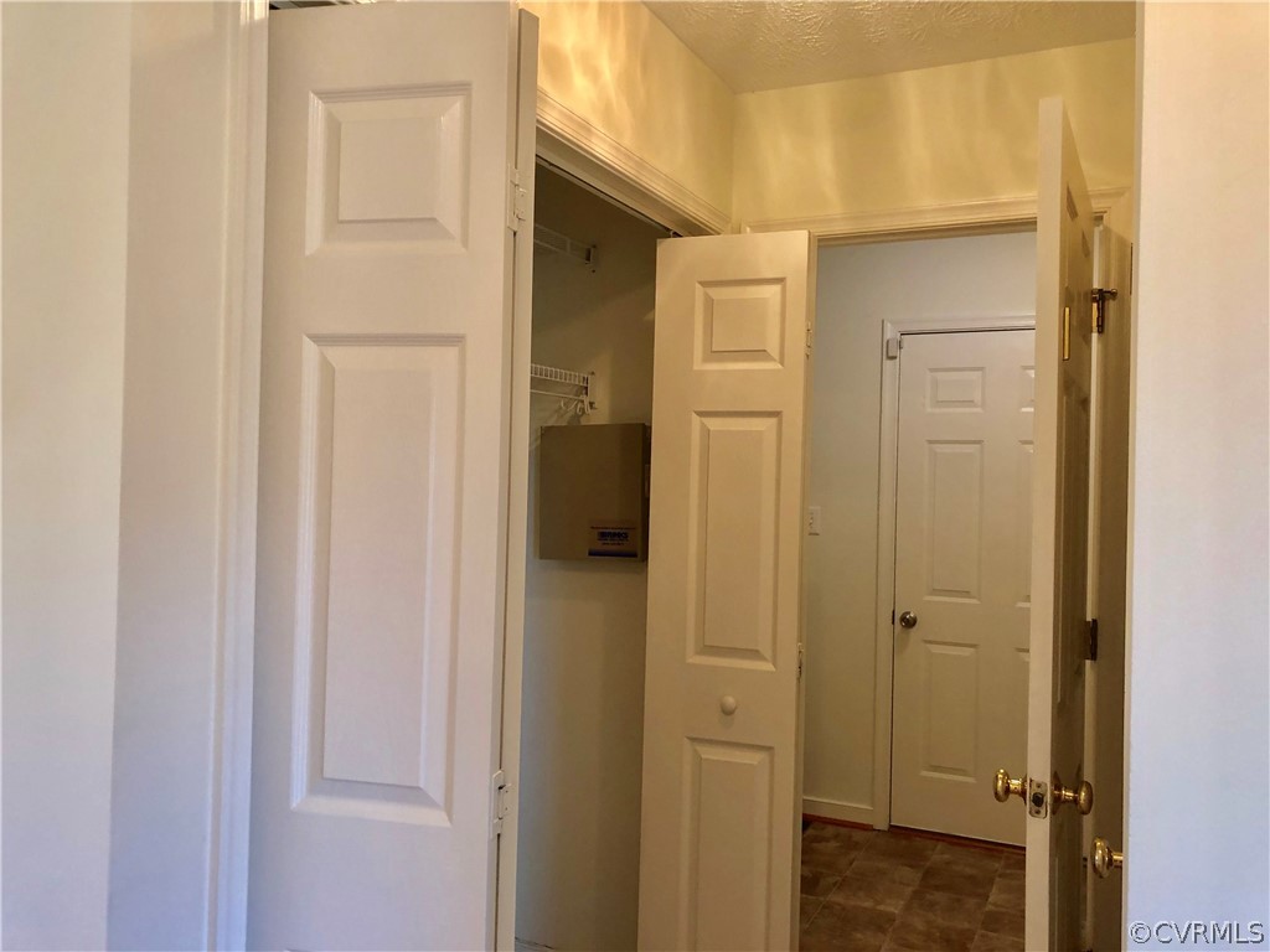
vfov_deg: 49.7
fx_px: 1027
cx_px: 635
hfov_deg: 63.4
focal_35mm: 28
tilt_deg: +1.4
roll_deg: -2.4
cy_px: 476
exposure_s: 1/20
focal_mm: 4
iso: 40
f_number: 1.8
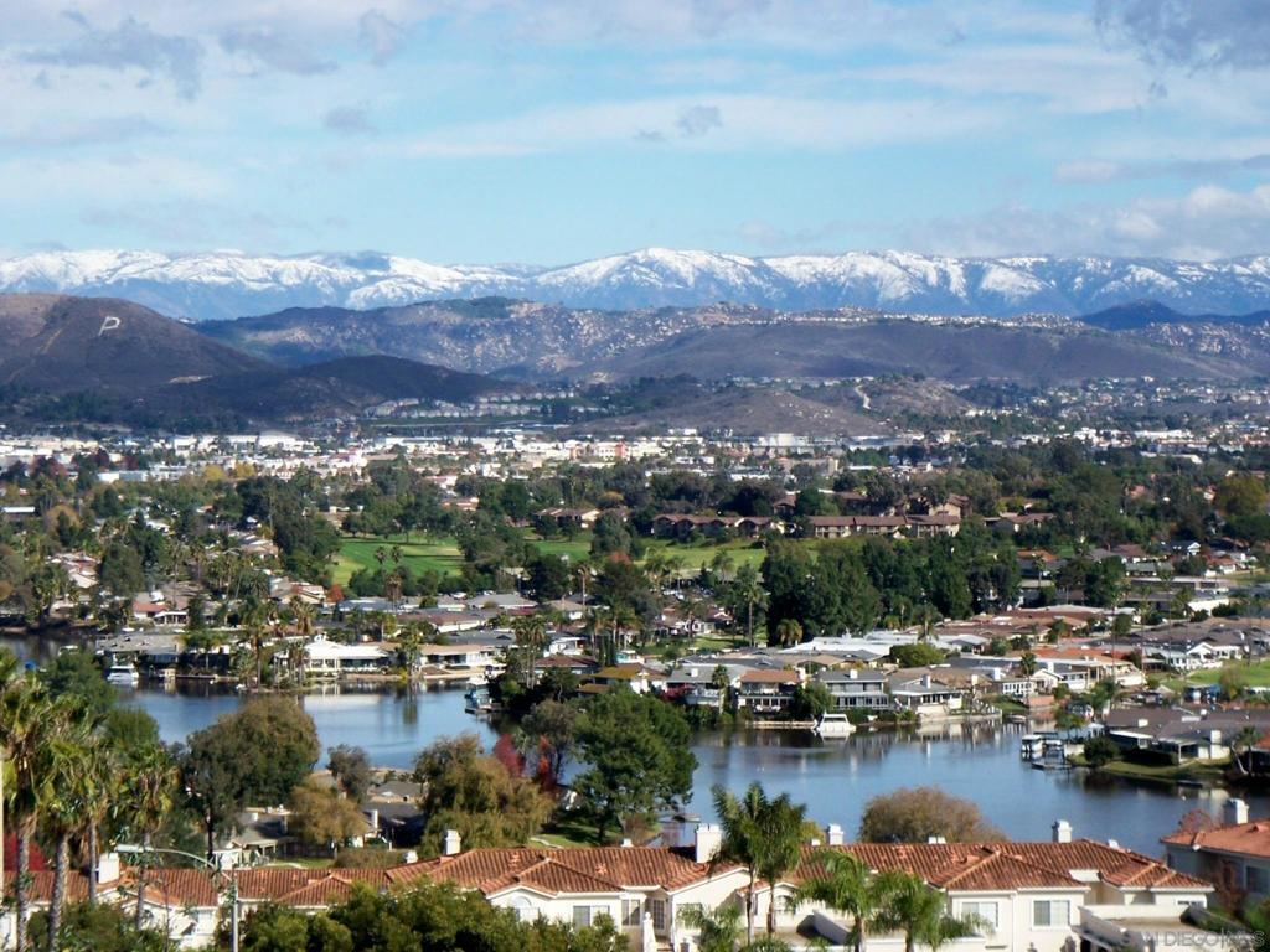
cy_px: 476
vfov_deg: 12.7
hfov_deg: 16.8
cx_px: 635
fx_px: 4293
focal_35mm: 117
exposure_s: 1/500
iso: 64
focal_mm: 19.2
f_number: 4.4
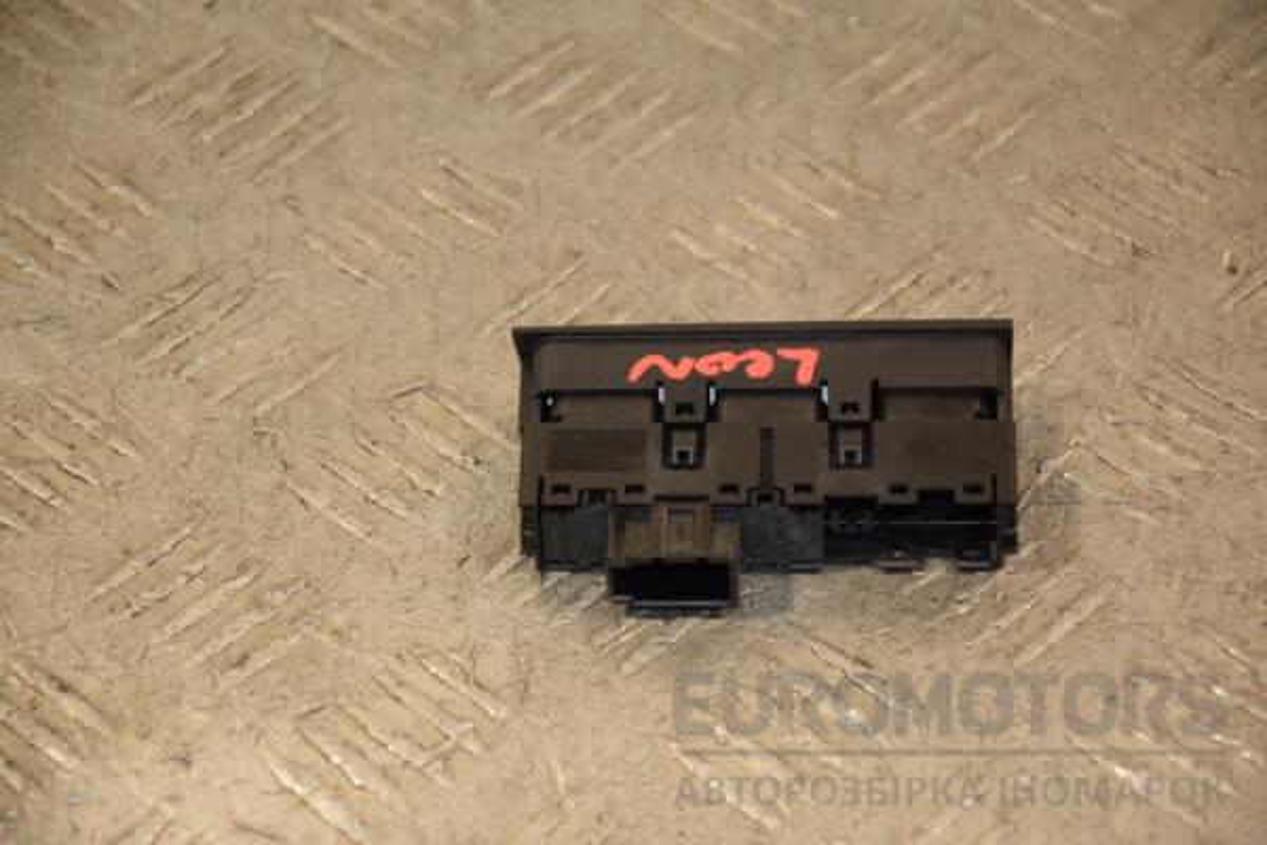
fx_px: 5543
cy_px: 422
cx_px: 634
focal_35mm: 158
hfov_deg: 13.0
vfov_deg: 8.7
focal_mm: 105
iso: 800
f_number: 5.6
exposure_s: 1/125
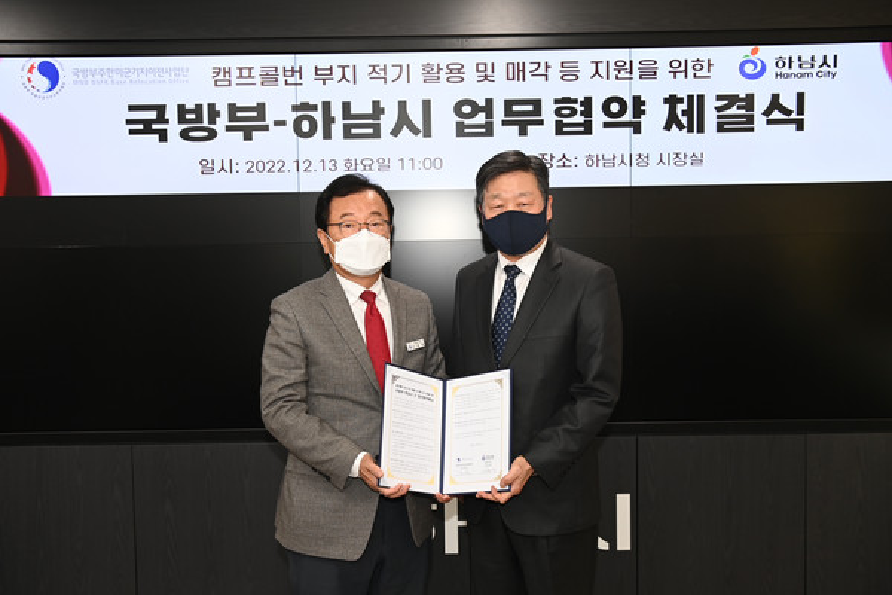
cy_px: 298
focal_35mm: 34
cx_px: 446
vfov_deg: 38.9
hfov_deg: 55.8
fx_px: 842
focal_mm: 34
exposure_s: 1/80
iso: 800
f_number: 5.6
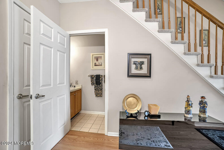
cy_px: 75
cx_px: 112
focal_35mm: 14
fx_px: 87
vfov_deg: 81.2
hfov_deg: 104.2
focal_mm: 14
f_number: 8
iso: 800
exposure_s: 1/40
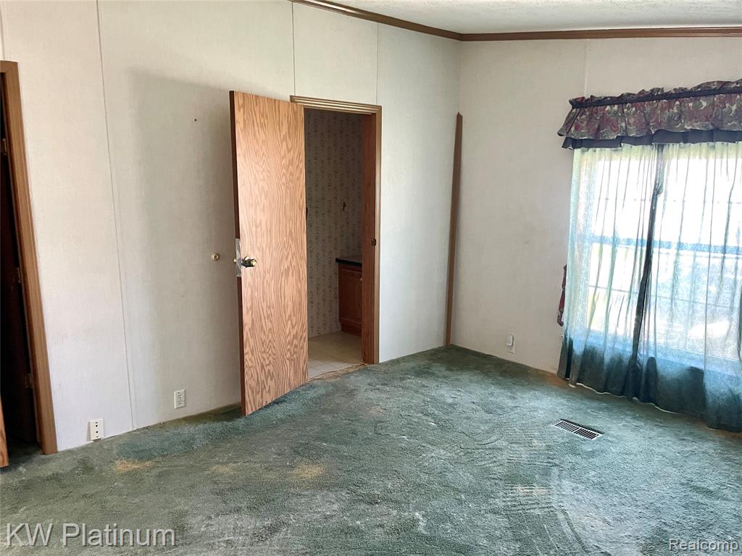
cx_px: 371
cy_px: 278
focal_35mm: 26
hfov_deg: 67.3
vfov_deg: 53.1
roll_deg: -0.5
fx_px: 557
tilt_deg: -11.2
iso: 640
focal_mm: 4.2
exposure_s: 1/40
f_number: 1.6
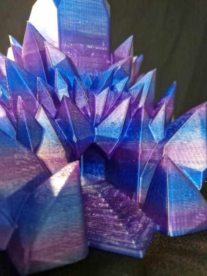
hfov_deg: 58.9
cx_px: 104
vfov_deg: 73.9
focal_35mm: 23
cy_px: 138
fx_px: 183
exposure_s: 1/17
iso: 400
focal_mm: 5.4
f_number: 1.8
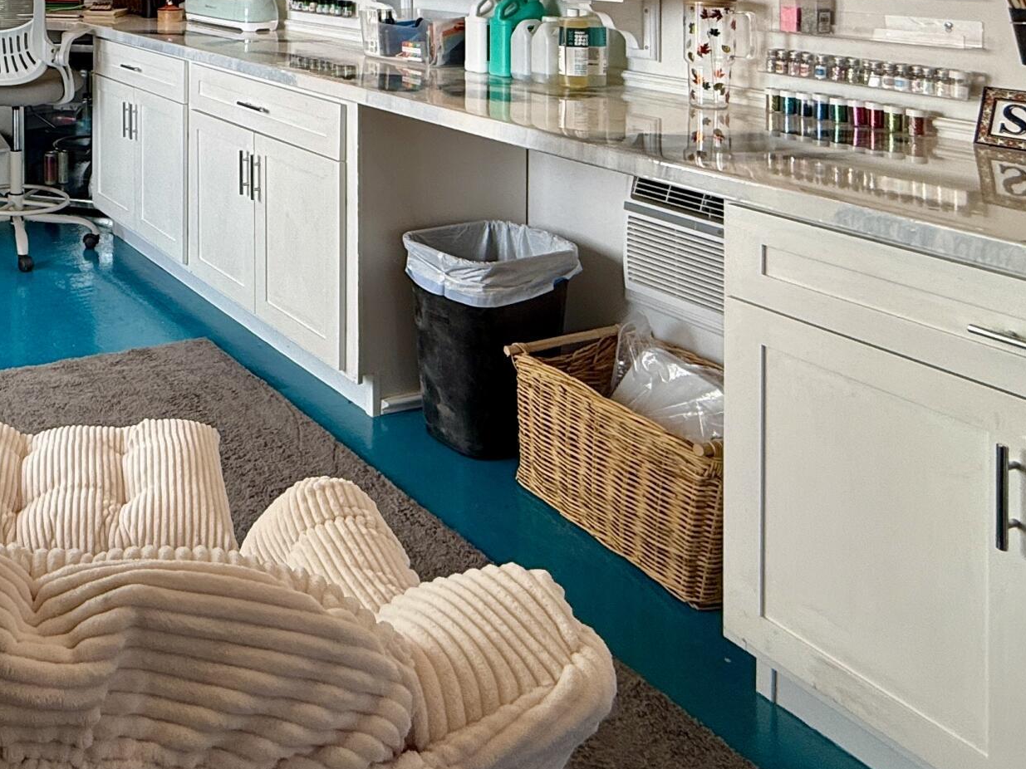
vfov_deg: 36.1
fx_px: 1008
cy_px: -58
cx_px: 22
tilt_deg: -0.3
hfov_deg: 46.1
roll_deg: +0.0
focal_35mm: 34
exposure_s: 1/120
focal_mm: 2.22
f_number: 2.2
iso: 50
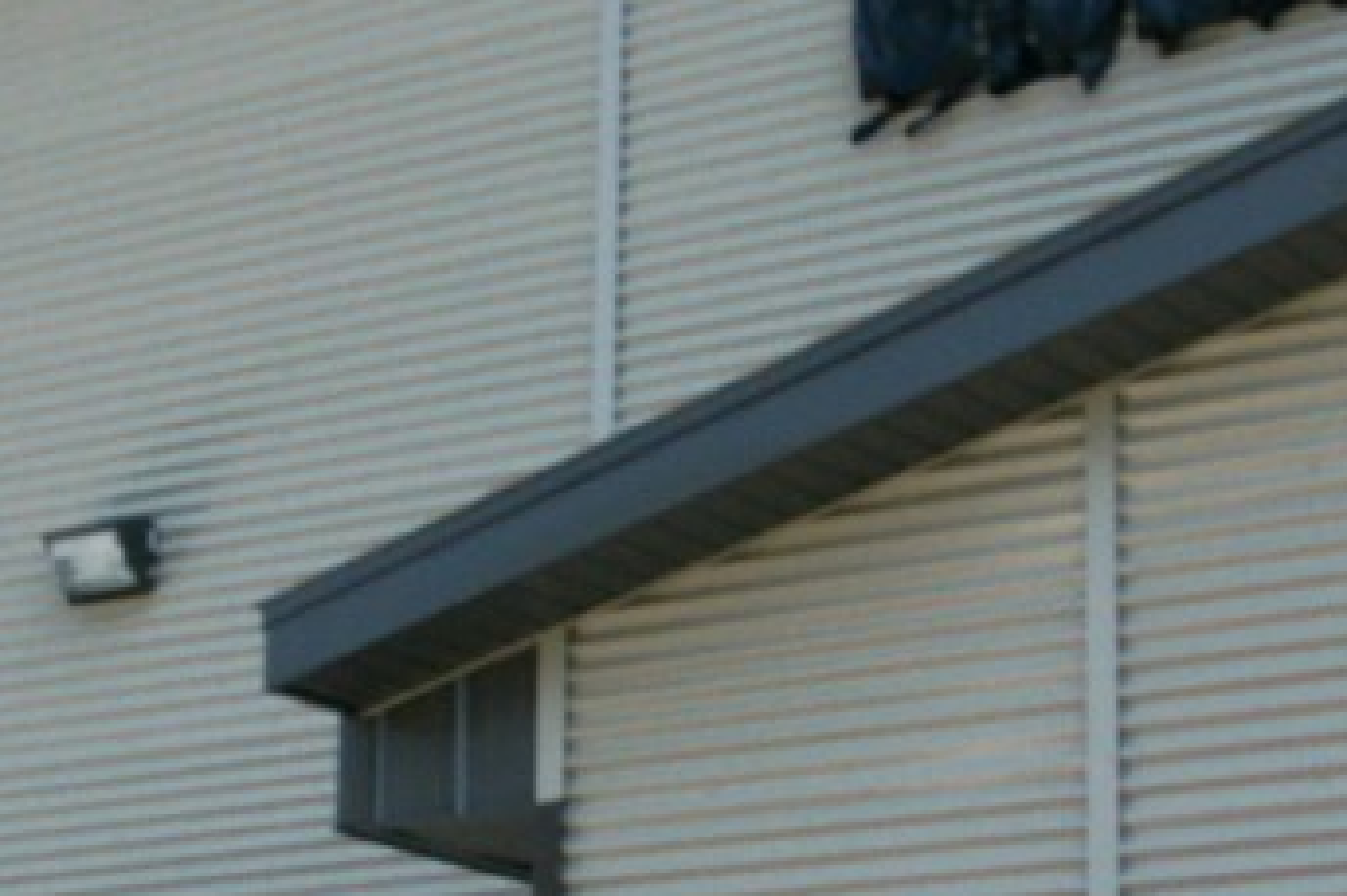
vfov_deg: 12.0
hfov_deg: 18.1
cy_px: 759
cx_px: 533
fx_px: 4226
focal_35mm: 113
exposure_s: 1/320
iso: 200
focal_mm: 16
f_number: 10
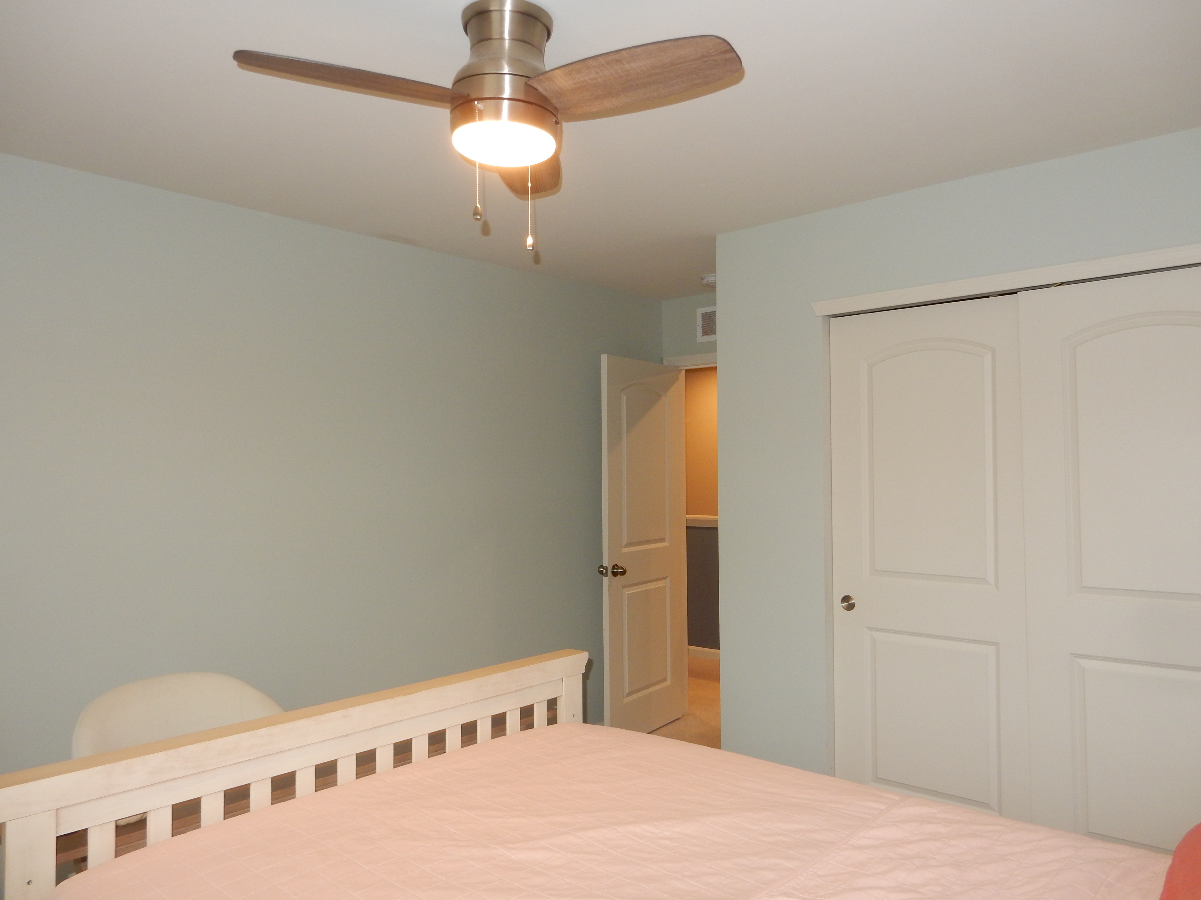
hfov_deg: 69.4
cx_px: 600
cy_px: 450
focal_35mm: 25
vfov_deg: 54.9
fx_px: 867
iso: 200
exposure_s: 1/30
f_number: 3.7
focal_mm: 4.5
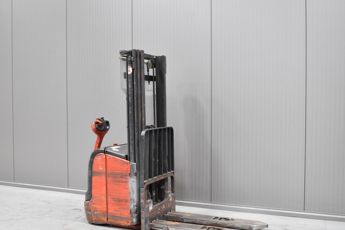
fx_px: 399
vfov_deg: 32.1
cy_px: 130
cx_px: 155
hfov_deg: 46.7
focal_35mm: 42
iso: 1600
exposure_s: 1/30
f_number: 4.5
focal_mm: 23
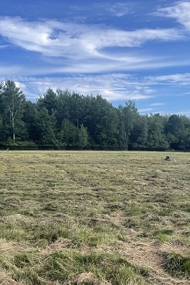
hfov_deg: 30.5
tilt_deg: -1.6
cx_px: 93
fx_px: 348
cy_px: 156
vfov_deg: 44.4
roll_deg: +3.2
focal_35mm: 44
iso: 32
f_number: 1.6
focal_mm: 4.2
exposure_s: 1/2174
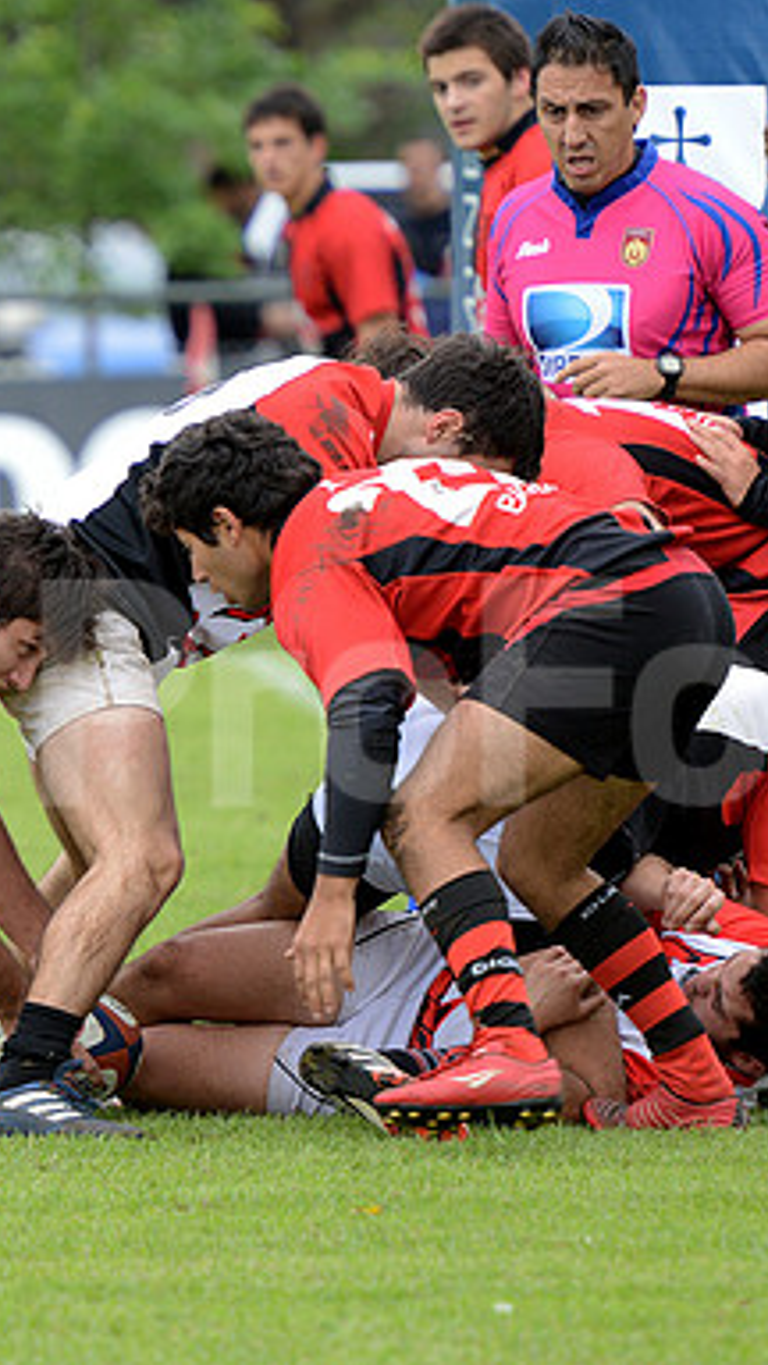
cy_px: 684
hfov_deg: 2.8
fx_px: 15459
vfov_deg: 5.1
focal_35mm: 427
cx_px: 327
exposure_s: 1/500
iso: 500
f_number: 4
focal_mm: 270
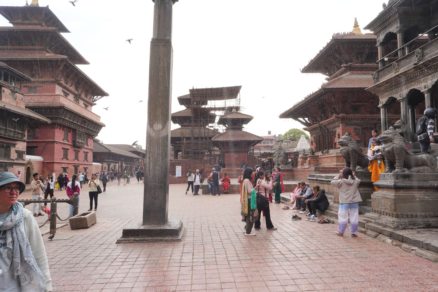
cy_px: 143
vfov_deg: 51.3
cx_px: 210
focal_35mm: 25
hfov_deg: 71.5
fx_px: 304
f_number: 18
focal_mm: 24
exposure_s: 1/100
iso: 800
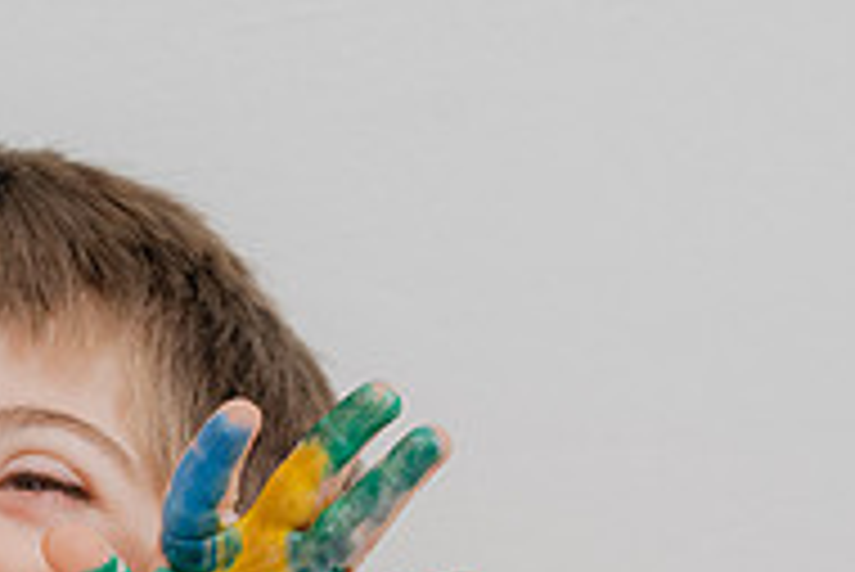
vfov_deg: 5.6
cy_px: 633
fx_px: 5799
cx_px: -45
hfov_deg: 8.4
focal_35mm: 244
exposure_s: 1/200
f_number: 5.6
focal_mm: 68
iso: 1000
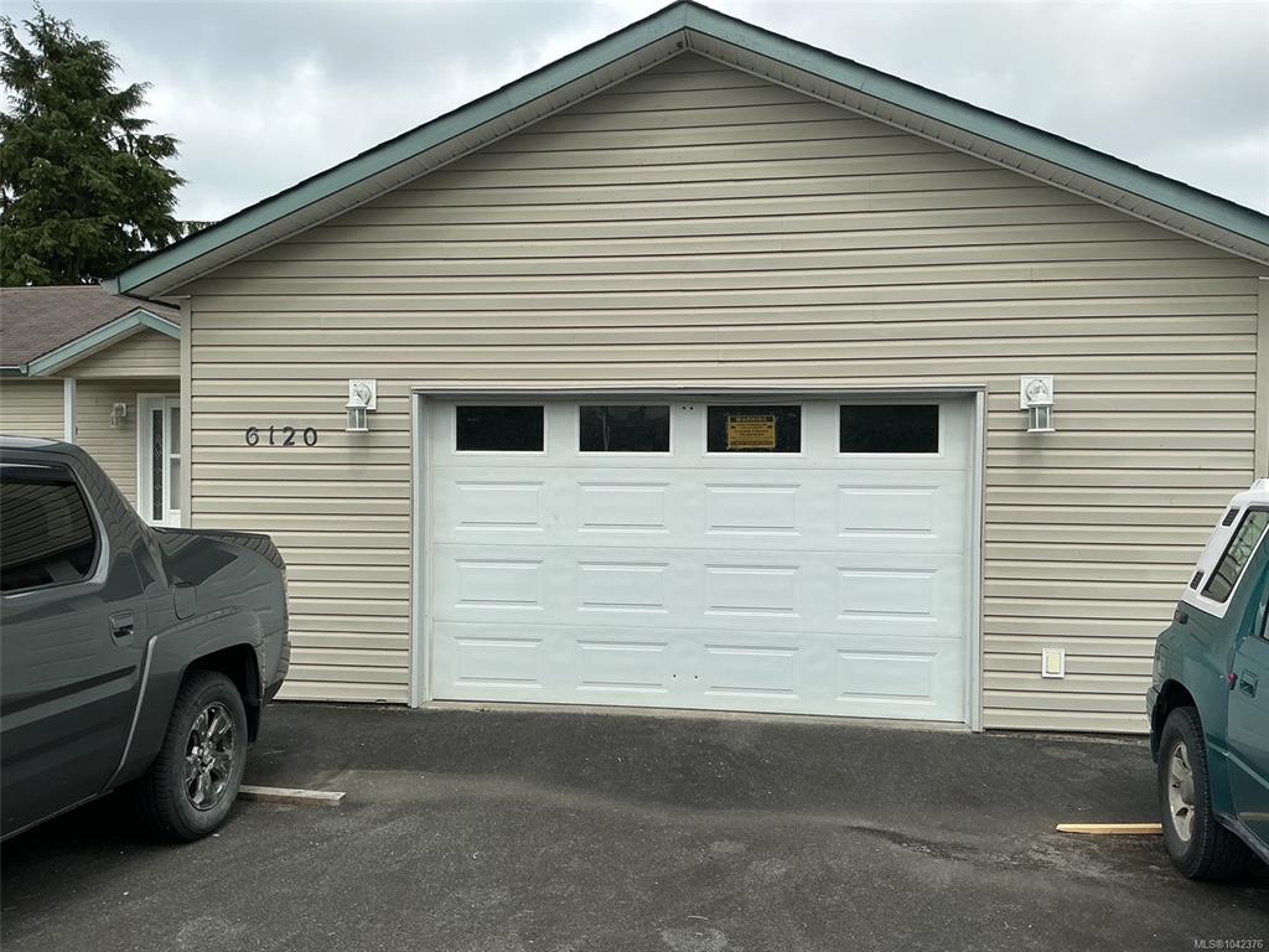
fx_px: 1063
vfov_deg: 48.2
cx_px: 634
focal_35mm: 29
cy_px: 476
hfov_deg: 61.7
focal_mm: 3
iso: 25
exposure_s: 1/1984
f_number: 1.8
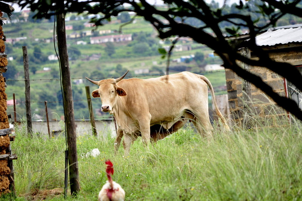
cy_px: 100
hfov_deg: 6.9
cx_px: 151
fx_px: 2514
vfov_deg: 4.6
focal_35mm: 300
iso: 500
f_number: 5.6
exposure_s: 1/400
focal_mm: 200
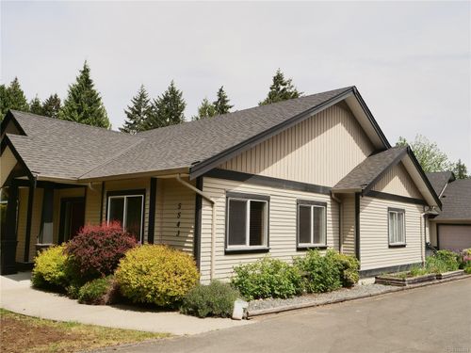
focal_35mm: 32
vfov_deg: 44.2
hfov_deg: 56.8
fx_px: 435
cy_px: 176
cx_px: 236
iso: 400
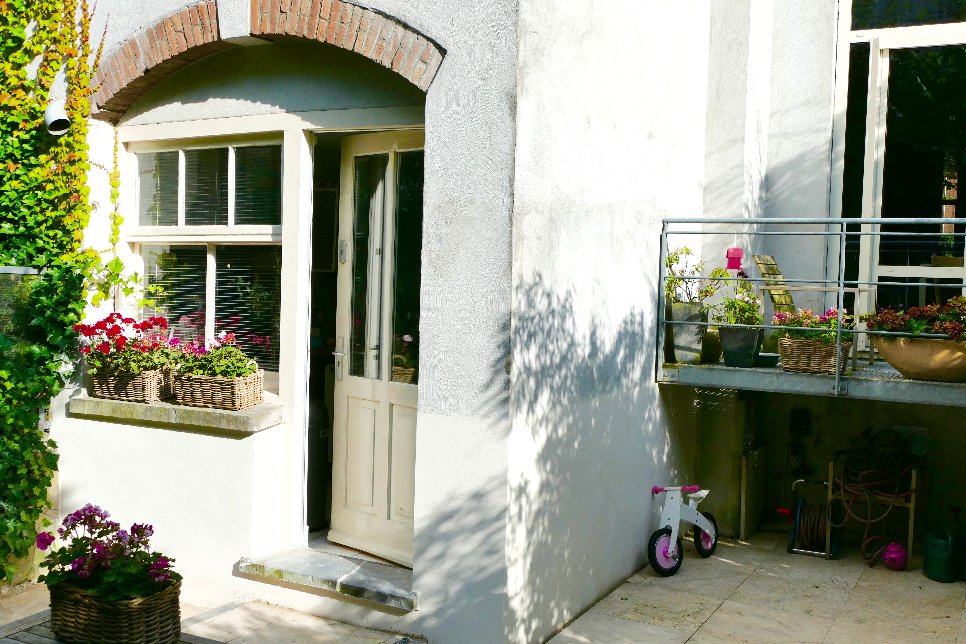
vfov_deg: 35.1
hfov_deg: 50.7
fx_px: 1020
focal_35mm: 38
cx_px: 483
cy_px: 322
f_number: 4.5
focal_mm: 13.7
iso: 125
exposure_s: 1/2000
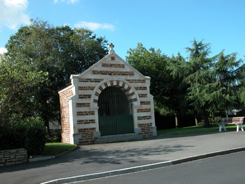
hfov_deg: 52.6
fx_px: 248
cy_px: 92
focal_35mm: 35
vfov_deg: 40.7
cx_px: 122
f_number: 5
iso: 100
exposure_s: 1/270
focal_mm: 8.9
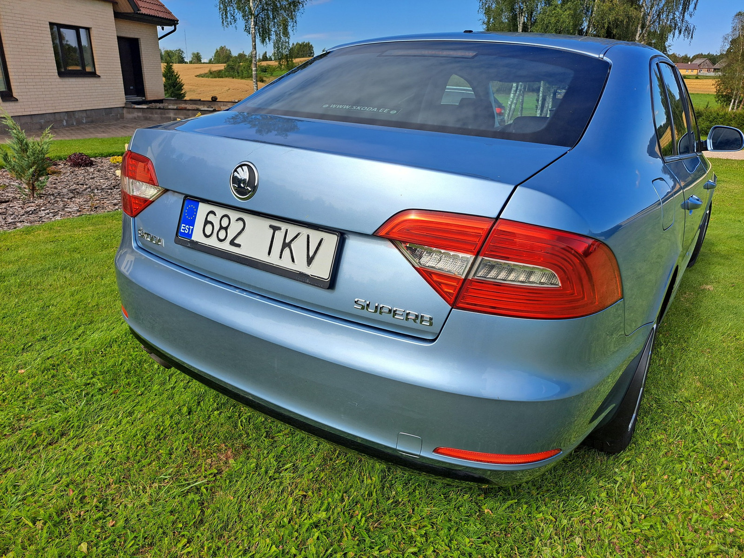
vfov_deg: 56.8
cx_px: 372
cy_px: 279
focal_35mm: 24
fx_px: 516
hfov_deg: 71.6
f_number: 1.8
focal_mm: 5.23
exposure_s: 1/2137
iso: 50
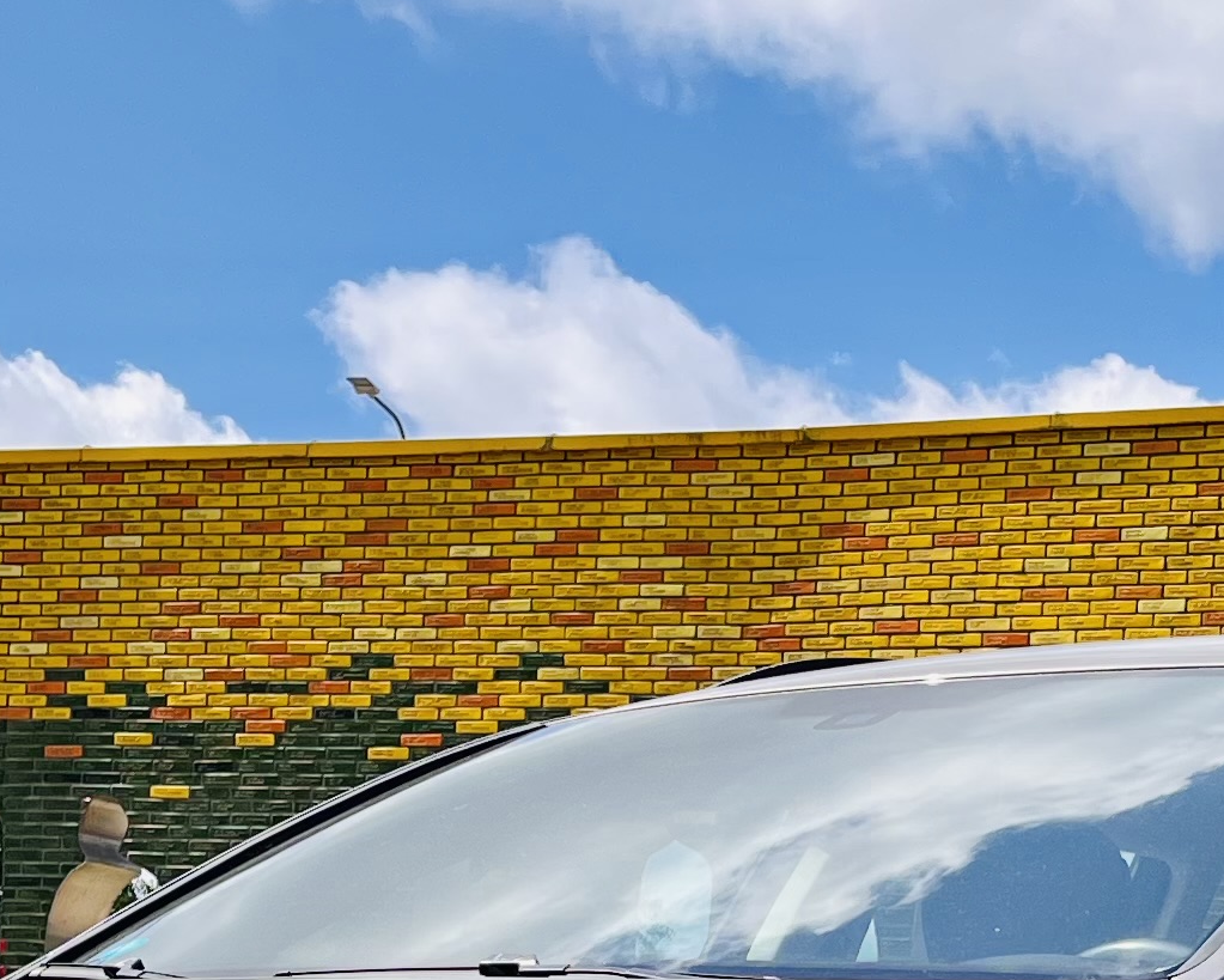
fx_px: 3624
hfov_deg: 19.1
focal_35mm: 100
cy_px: 1350
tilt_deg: -0.6
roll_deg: -3.2
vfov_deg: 14.6
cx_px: 833
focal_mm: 5.1
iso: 50
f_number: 1.6
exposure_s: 1/1536
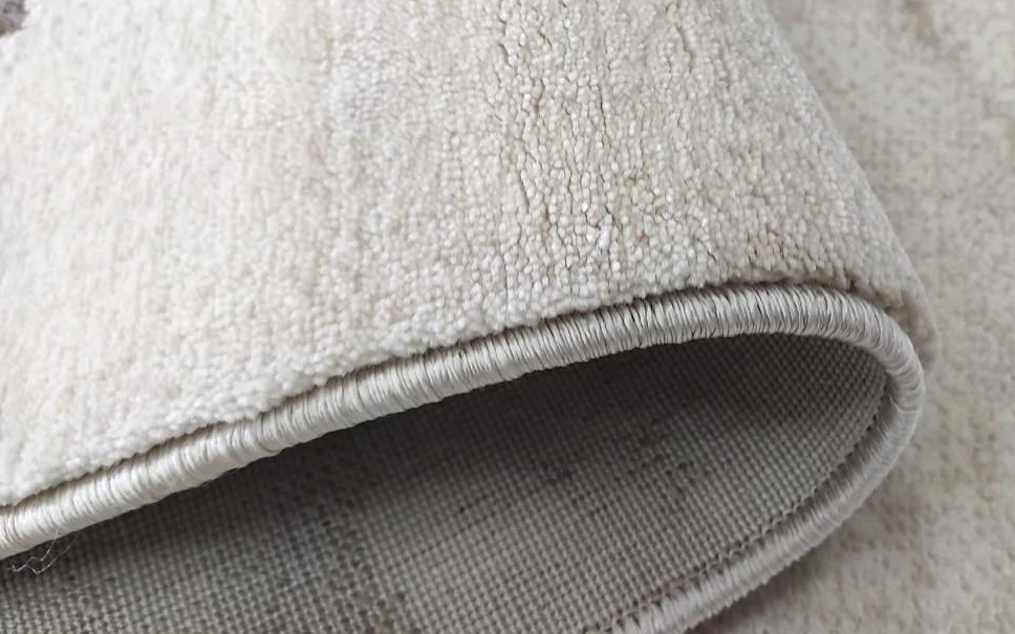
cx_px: 739
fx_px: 1134
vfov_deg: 31.1
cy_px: 242
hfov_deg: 46.8
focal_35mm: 41
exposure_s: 1/33
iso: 342
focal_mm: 4.77
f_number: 1.75
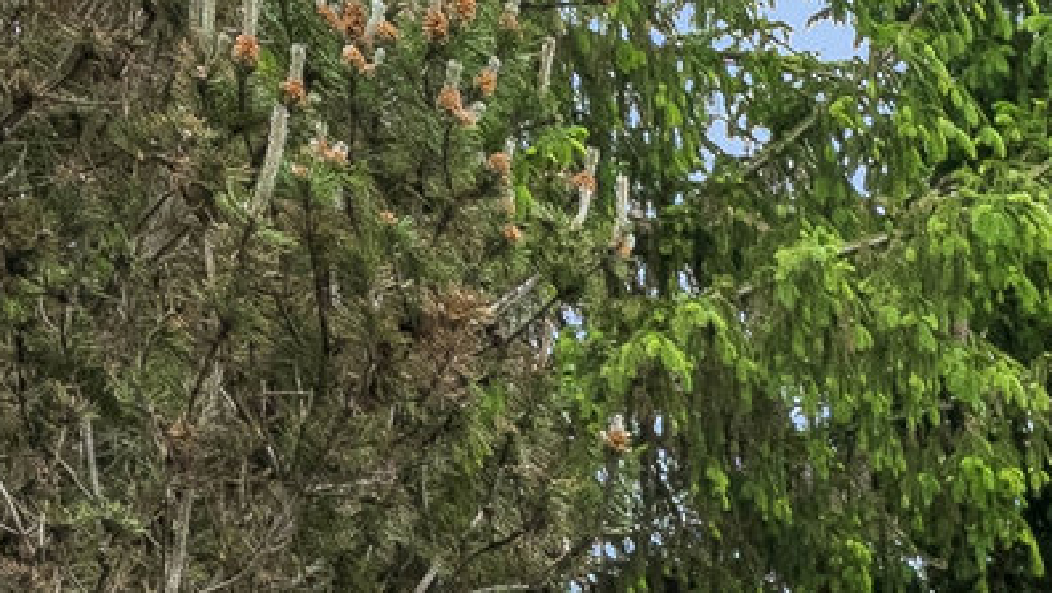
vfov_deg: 6.7
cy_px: 2481
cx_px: 2739
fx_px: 3767
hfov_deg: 11.9
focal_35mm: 135
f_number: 5.6
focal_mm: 17
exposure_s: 1/800
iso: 500
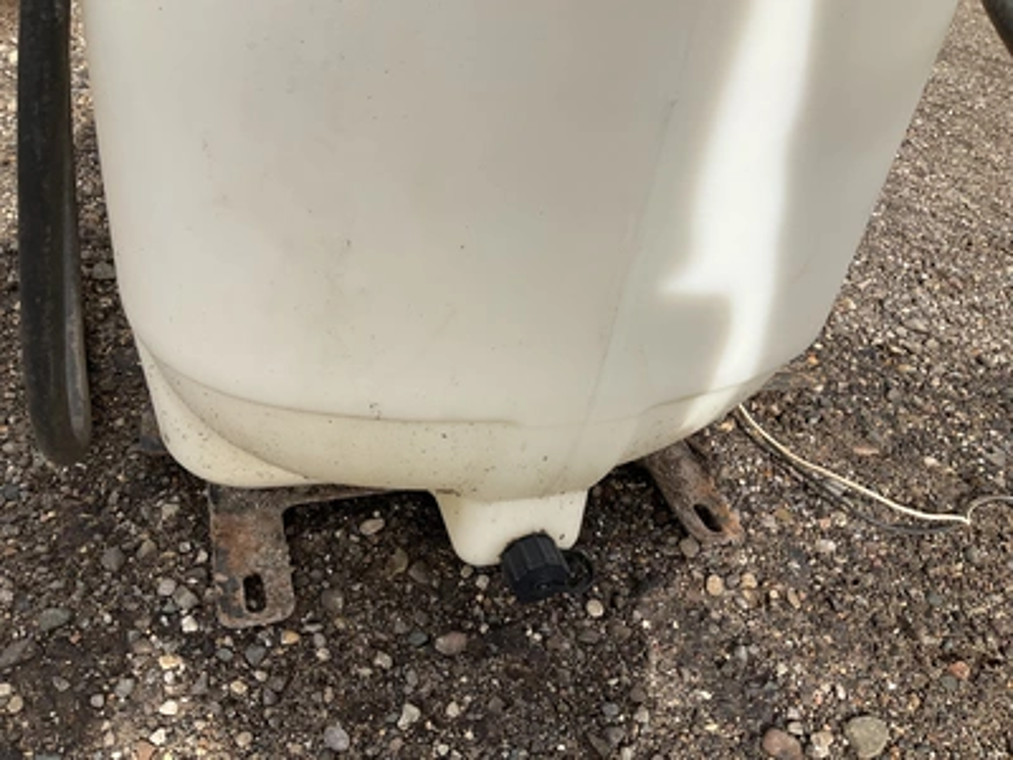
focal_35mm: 29
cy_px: 380
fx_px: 849
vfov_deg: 48.2
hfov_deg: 61.7
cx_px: 506
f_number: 1.8
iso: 25
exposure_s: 1/1675
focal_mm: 3
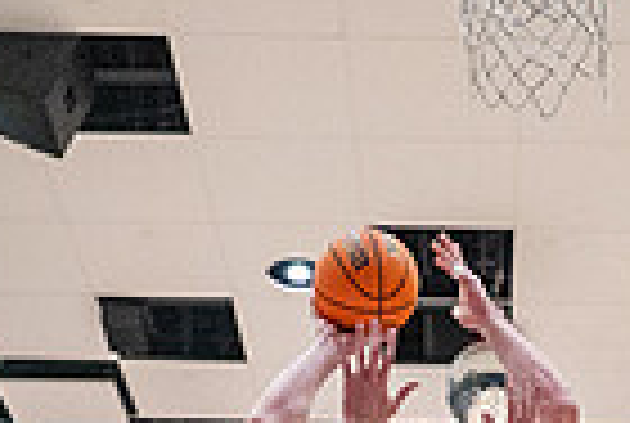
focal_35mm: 115
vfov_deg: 10.7
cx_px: 461
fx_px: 2017
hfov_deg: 17.7
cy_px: 923
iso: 8000
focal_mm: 25.5
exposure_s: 1/1000
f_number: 2.8
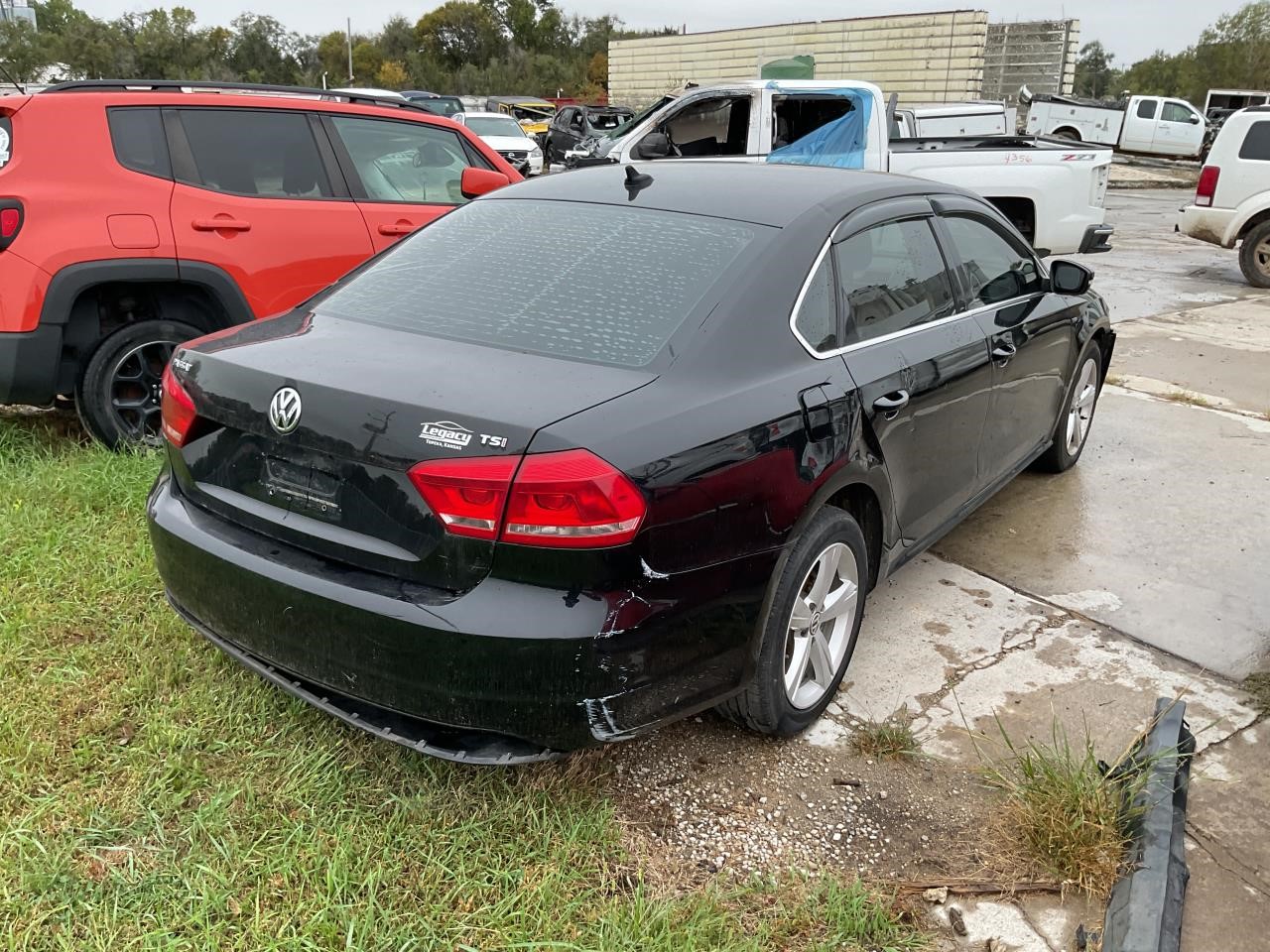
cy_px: 476
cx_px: 635
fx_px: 1064
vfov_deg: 48.2
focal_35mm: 29
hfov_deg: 61.7
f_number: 1.8
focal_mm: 3
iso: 50
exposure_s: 1/120
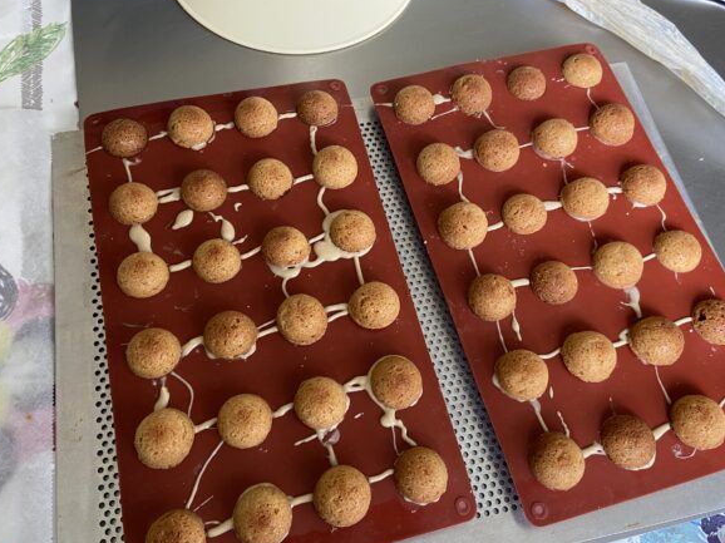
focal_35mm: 30
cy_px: 285
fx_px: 628
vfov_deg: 46.7
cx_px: 361
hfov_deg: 60.0
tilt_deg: -66.0
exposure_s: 1/60
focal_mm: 4.25
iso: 160
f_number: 1.8
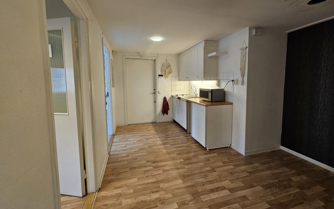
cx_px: 167
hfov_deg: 105.3
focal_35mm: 14
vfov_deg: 78.3
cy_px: 92
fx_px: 127
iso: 200
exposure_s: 1/50
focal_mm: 2.2
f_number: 2.2
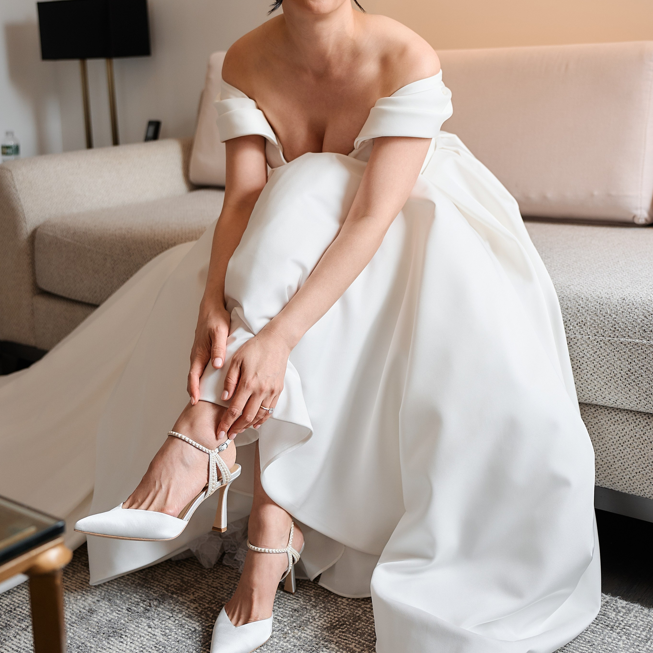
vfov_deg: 40.1
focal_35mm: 41
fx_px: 875
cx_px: 328
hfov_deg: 40.9
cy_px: 189
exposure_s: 1/200
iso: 250
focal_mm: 32
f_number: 2.8
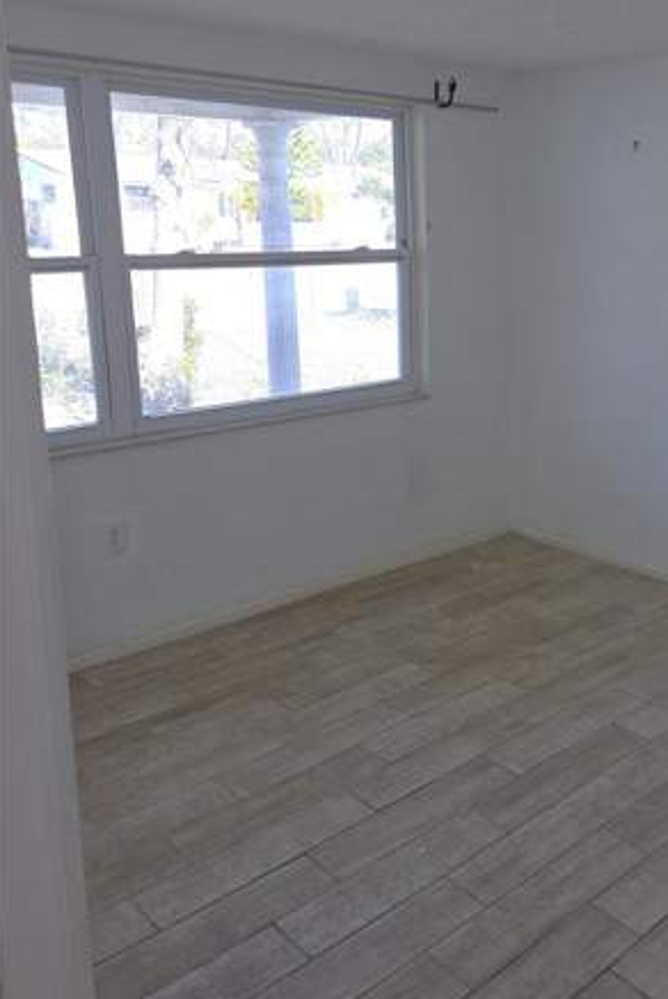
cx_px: 542
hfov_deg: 36.5
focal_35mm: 35
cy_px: 418
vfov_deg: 54.1
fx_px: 973
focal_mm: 5.4
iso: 25
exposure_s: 1/199
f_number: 1.8
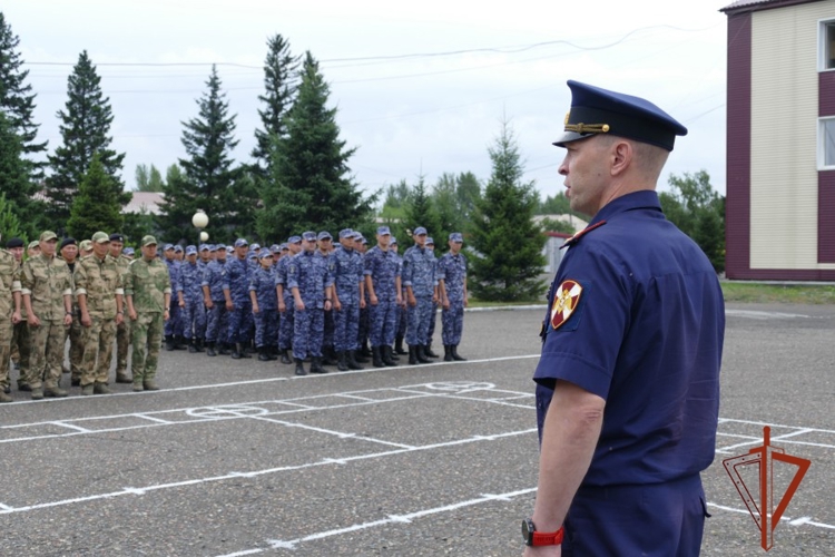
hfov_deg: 41.9
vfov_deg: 28.6
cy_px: 278
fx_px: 1090
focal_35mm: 47
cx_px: 418
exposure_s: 1/320
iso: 125
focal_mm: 17
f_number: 3.3
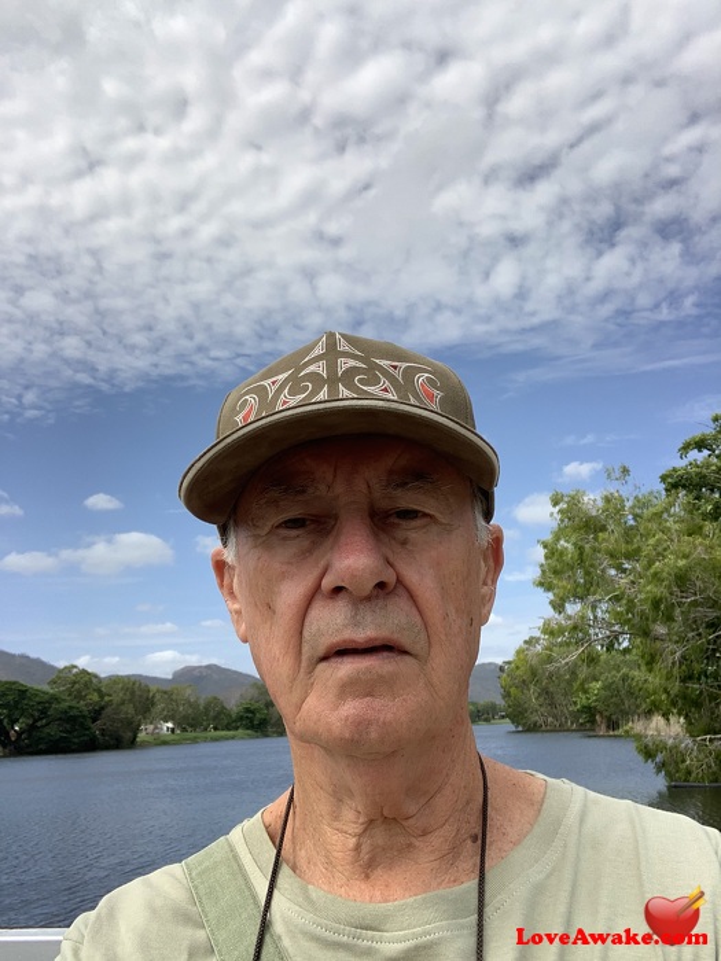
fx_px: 889
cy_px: 480
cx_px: 360
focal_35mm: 32
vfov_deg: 56.8
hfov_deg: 44.2
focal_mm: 2.87
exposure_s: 1/689
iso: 25
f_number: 2.2
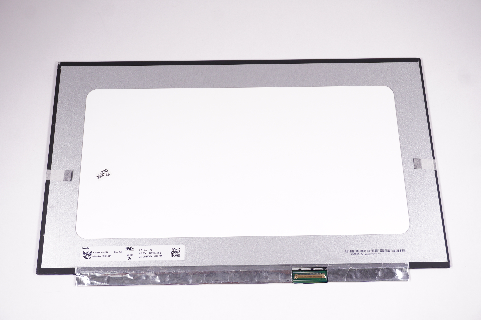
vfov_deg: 30.8
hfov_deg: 45.0
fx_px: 581
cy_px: 160
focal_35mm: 44
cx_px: 240
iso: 320
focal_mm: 29
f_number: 5.6
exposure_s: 1/125
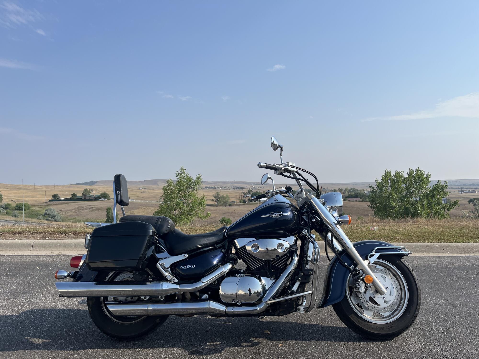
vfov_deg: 53.1
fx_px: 360
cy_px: 180
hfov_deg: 67.3
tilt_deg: -0.3
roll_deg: +2.2
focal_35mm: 26
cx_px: 240
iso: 50
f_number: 1.6
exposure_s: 1/4651
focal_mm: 5.1
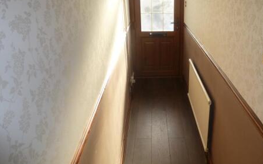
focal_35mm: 33
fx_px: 237
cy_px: 76
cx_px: 160
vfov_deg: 38.3
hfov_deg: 57.6
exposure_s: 1/125
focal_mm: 4.3
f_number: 3.3
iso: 100
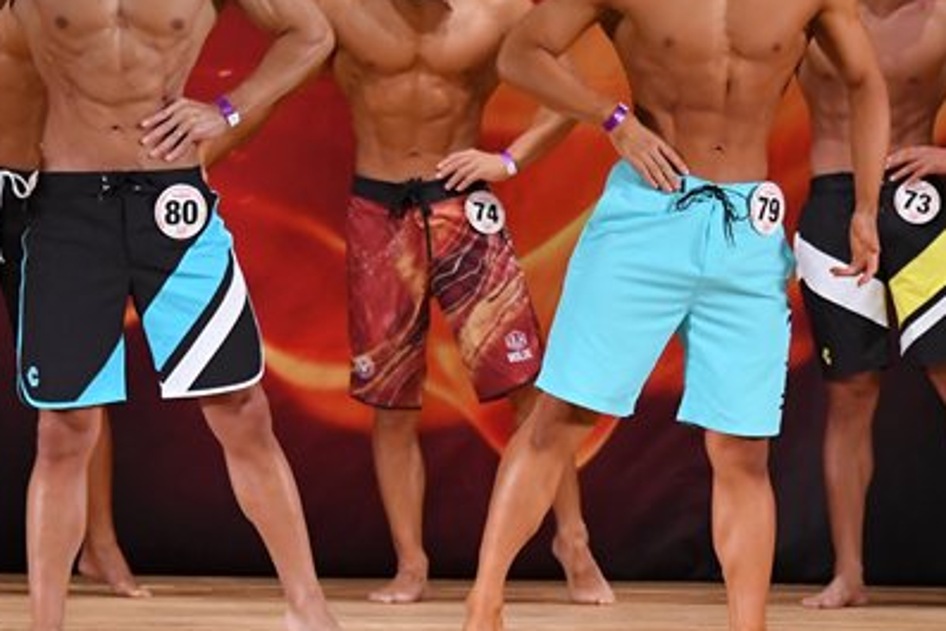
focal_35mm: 394
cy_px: 224
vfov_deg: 3.5
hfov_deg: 5.2
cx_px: 697
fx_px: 10357
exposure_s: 1/400
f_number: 5.6
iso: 3200
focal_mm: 135
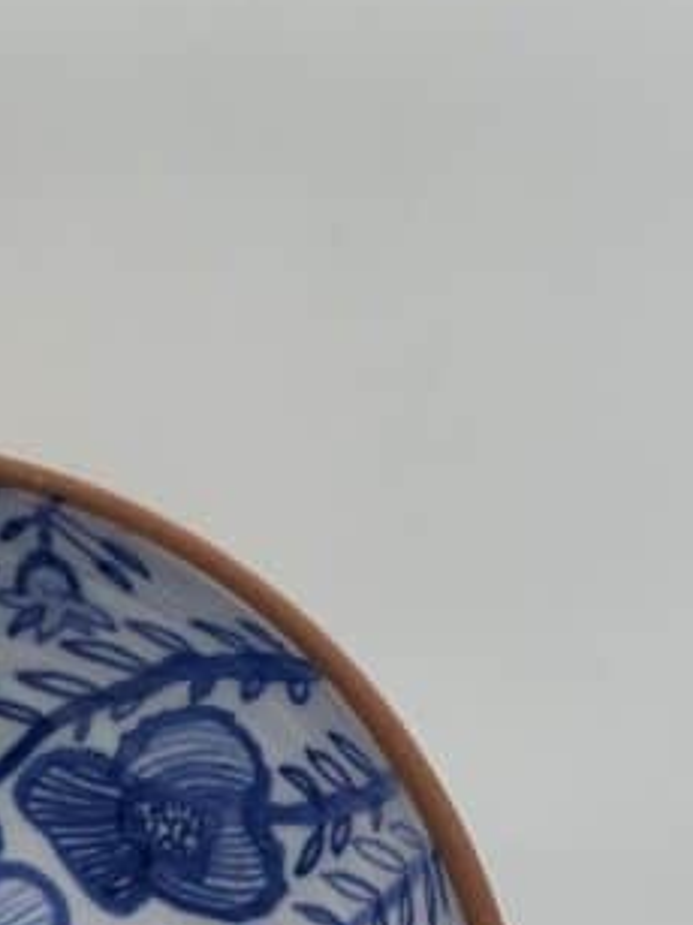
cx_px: -163
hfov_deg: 11.6
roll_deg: -2.2
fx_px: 3339
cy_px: 1067
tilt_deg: -25.0
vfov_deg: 15.3
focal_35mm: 125
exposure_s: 1/369
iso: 64
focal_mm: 6.86
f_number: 1.78
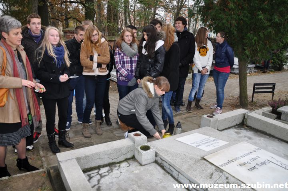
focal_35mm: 27
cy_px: 96
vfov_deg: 47.8
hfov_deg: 67.5
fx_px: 216
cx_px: 144
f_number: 3.5
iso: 200
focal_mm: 18
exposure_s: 1/200
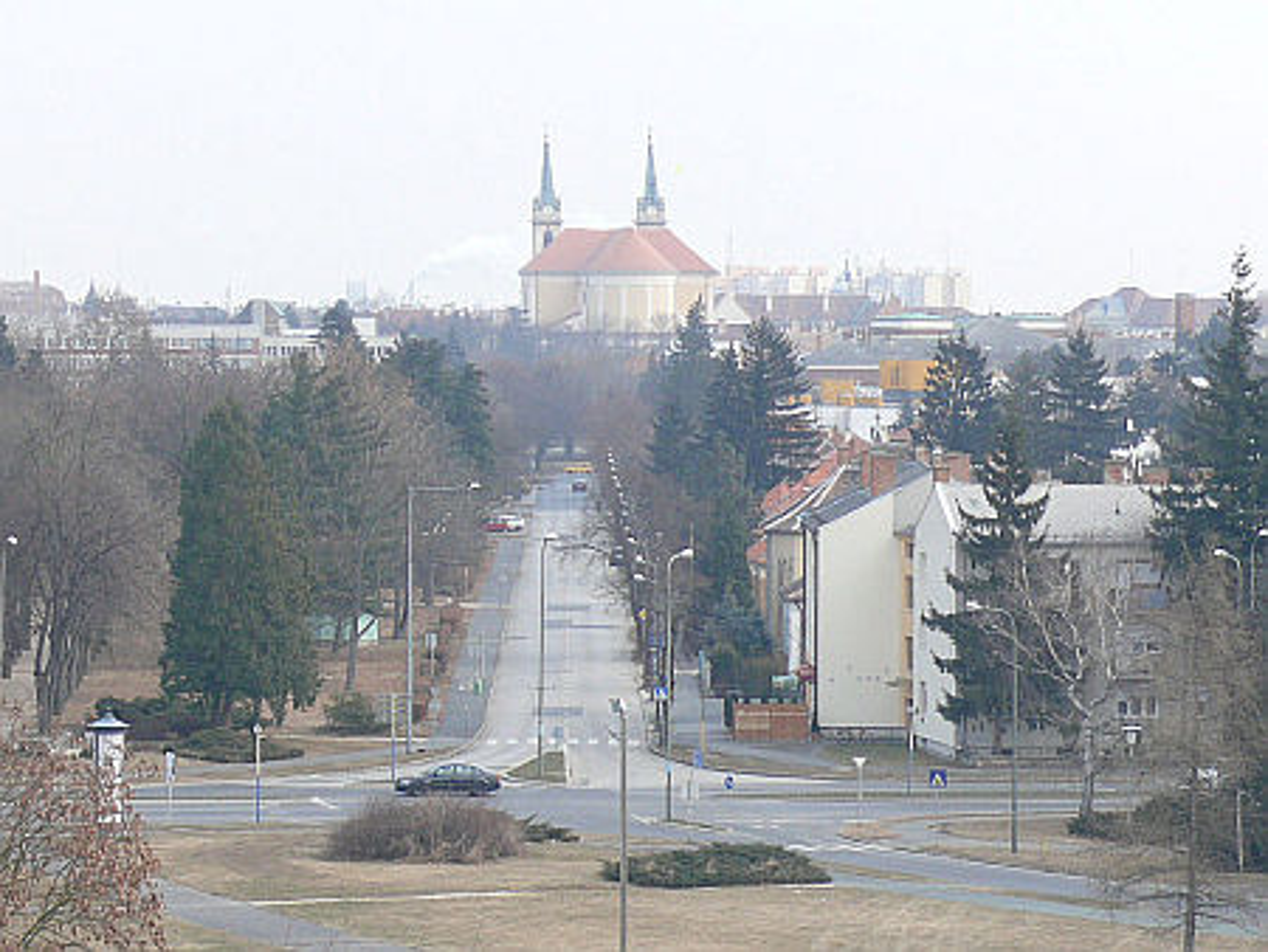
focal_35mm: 162
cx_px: 634
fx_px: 5937
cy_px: 476
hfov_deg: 12.2
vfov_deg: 9.2
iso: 100
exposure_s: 1/200
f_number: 4.5
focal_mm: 19.2
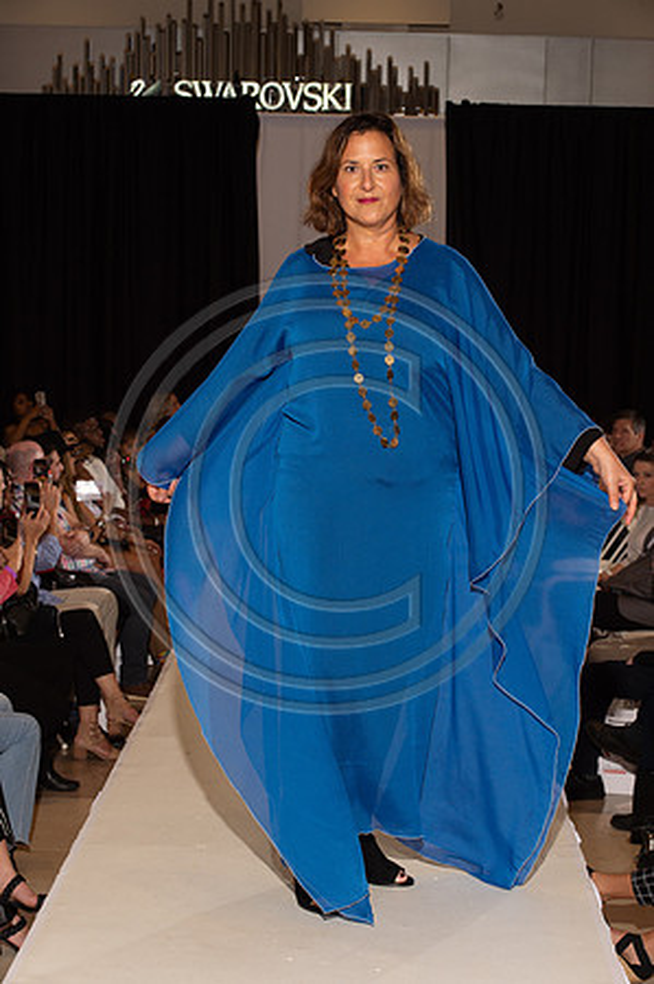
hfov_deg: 16.0
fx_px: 2321
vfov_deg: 23.9
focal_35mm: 85
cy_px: 492
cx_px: 327
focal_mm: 85
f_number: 9
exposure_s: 1/250
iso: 800
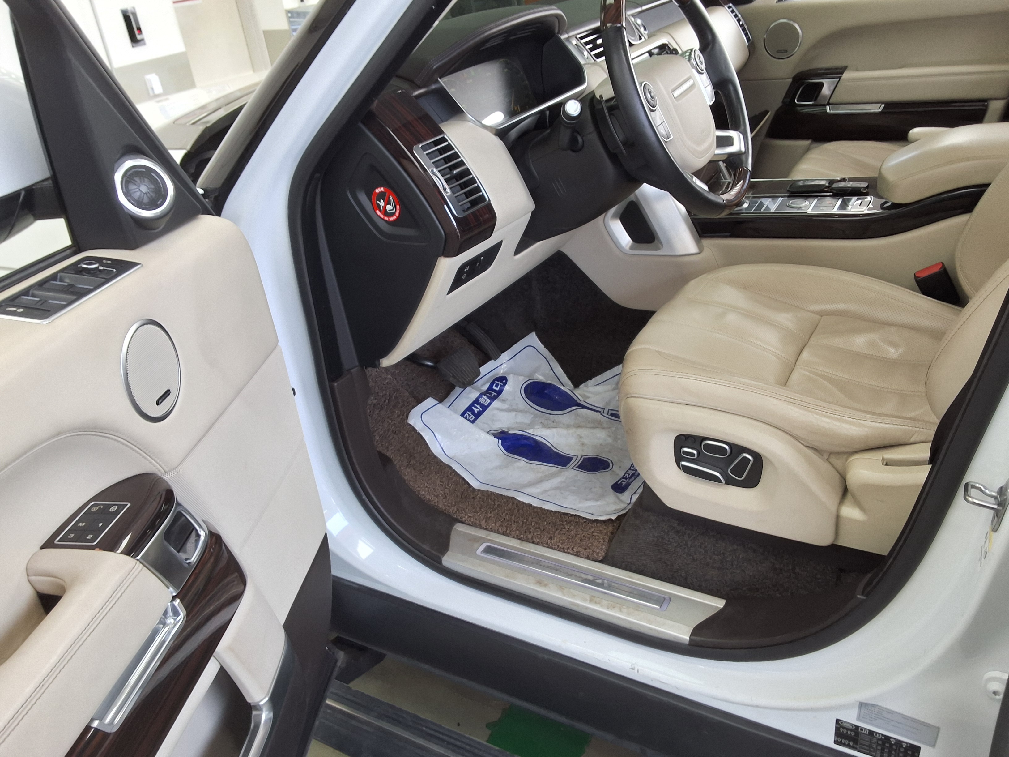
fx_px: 816
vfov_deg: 49.7
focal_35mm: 28
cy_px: 378
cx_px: 504
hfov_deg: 63.4
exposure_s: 1/60
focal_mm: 2.91
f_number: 1.9
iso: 40
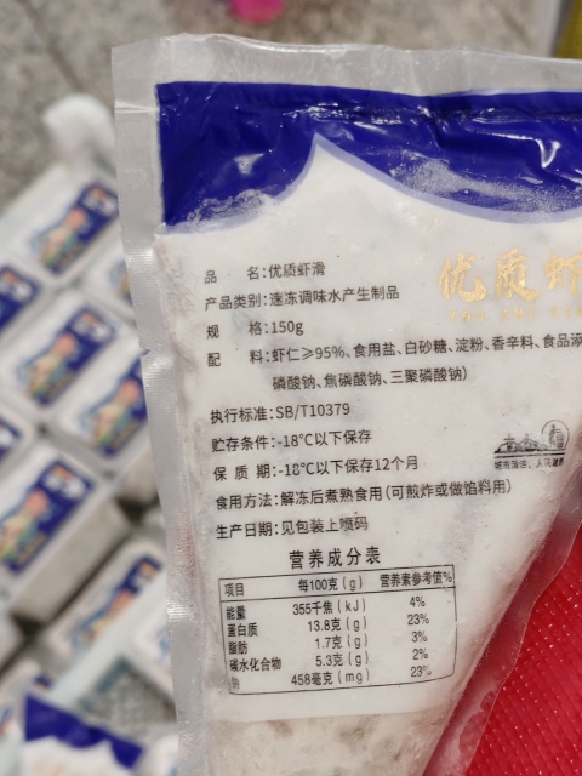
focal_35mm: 45
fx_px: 1009
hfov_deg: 32.0
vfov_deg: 41.3
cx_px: 369
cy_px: 543
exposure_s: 1/100
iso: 250
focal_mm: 5.52
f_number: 1.95
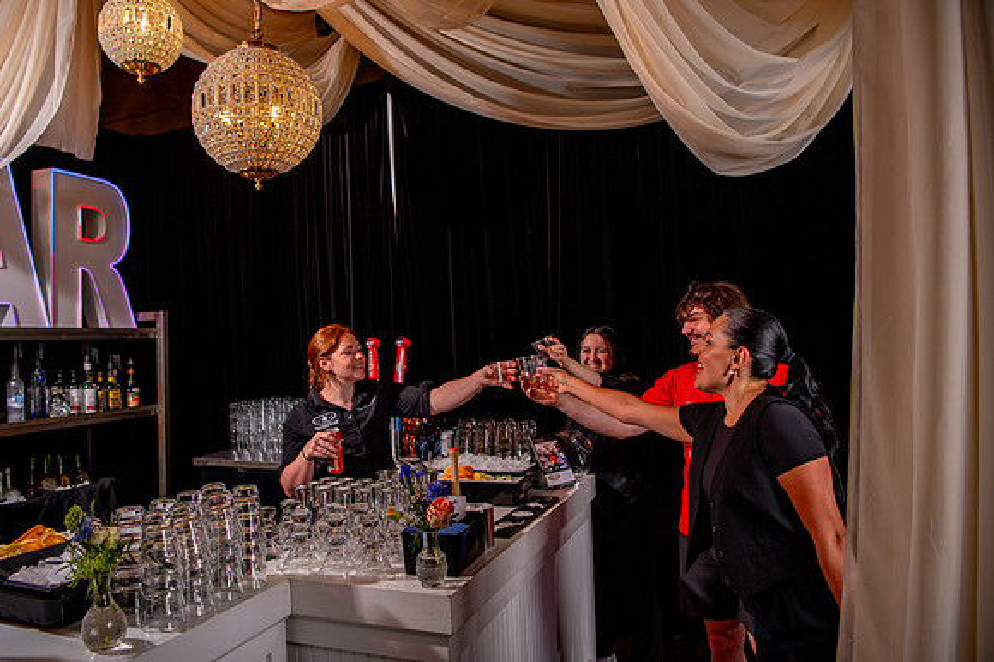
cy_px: 320
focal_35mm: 26
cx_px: 454
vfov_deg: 49.3
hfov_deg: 69.1
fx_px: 720
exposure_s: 1/320
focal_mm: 24
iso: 640
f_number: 3.5
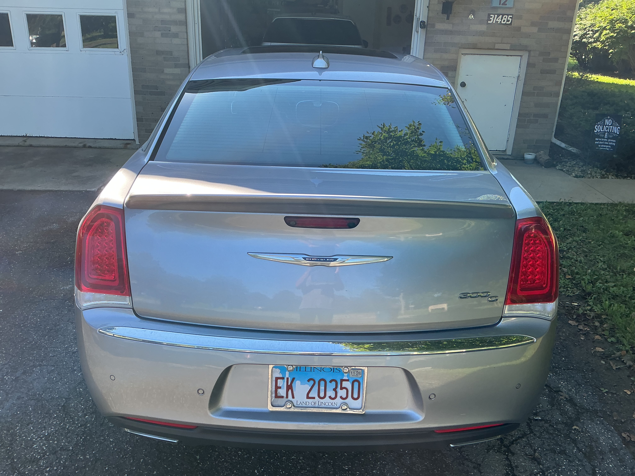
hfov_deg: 61.7
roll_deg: -2.3
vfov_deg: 48.2
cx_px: 318
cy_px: 238
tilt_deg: -22.7
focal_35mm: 29
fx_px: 532
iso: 25
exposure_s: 1/348
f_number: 1.8
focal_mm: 3
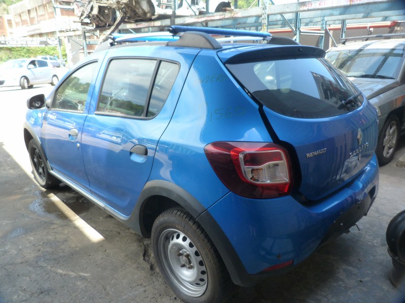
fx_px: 292
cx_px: 202
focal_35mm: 25
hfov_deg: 69.4
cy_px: 152
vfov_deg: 54.9
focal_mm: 4.5
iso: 125
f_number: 2.8
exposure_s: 1/125
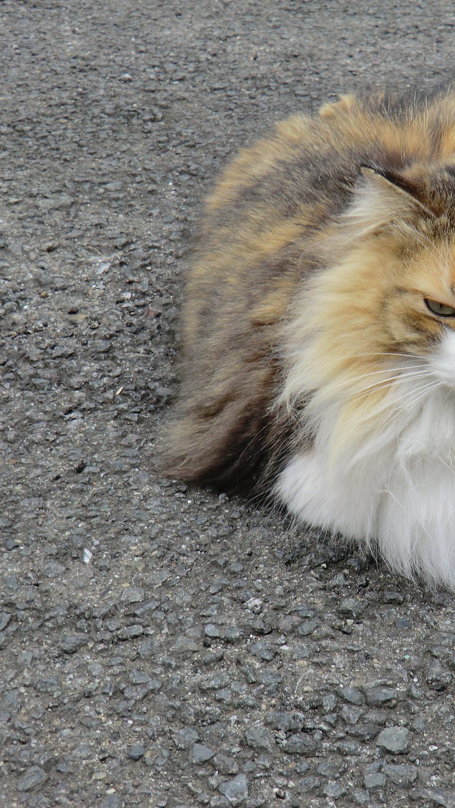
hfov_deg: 17.1
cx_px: 439
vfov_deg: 30.6
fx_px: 1480
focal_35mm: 69
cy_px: 402
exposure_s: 1/60
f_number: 4
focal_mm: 8.4
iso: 64
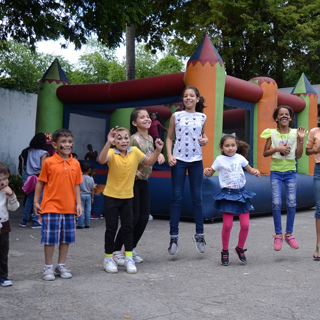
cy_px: 159
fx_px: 509
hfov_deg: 34.6
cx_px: 216
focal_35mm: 49
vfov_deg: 34.9
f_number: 4
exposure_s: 1/640
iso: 200
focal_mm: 25
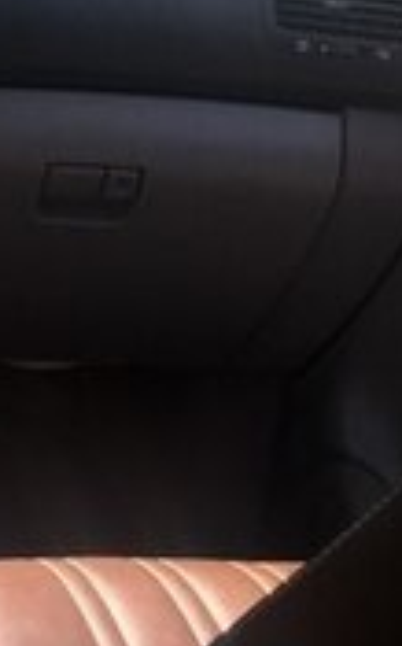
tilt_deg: -8.0
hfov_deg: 10.1
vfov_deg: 17.3
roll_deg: +3.6
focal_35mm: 116
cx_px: -483
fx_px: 2038
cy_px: -90
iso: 25
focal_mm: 4.15
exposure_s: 1/238
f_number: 2.2
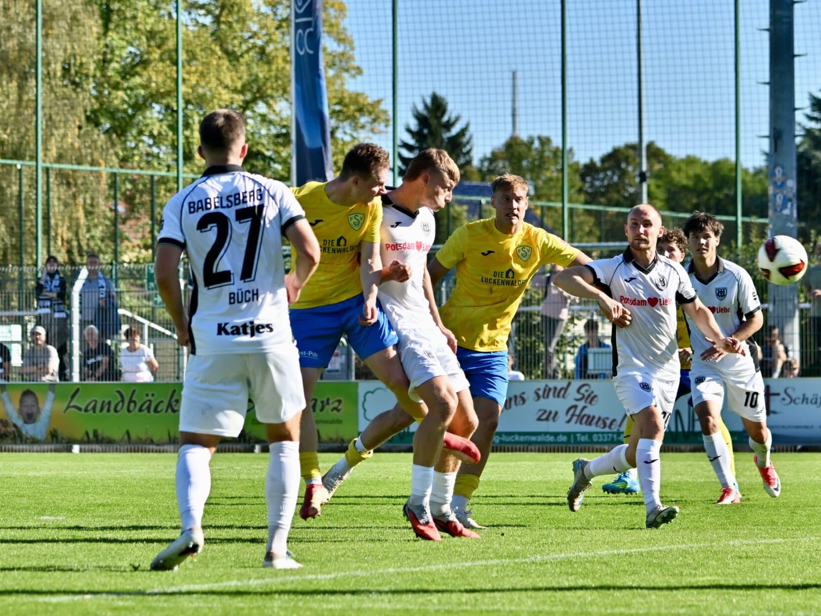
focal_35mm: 161
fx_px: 3818
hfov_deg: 12.3
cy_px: 306
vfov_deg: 9.2
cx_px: 452
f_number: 5
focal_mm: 135
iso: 220
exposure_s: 1/1600
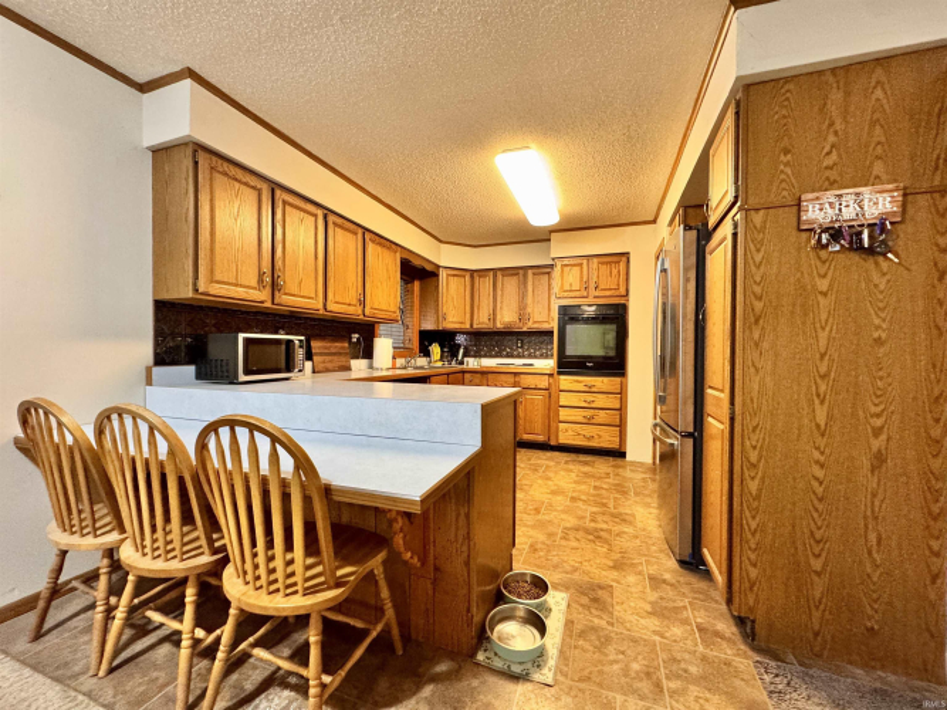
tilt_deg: -0.8
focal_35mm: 14
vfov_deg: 85.7
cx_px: 474
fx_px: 383
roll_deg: -1.1
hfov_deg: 102.1
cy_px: 355
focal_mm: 2.22
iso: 640
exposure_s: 1/60
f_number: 2.2
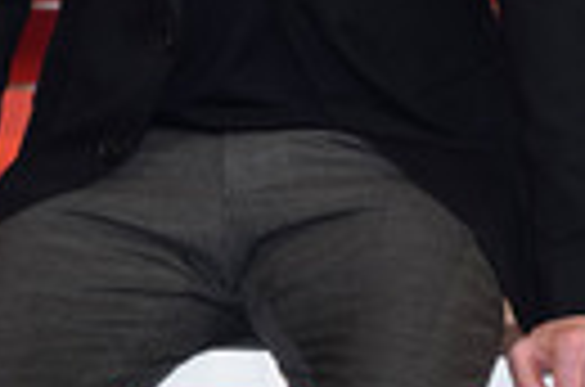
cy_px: -144
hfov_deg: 7.7
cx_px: 295
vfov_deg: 5.1
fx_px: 4344
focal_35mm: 268
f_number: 5.6
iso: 1600
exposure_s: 1/125
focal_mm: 77
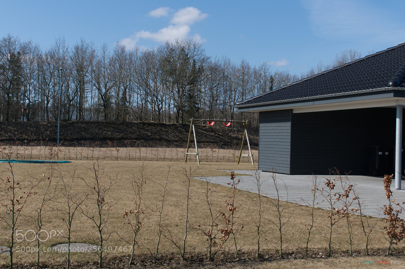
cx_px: 202
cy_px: 134
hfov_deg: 41.2
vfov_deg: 28.0
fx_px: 539
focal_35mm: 48
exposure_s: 1/250
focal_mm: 32
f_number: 8
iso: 200
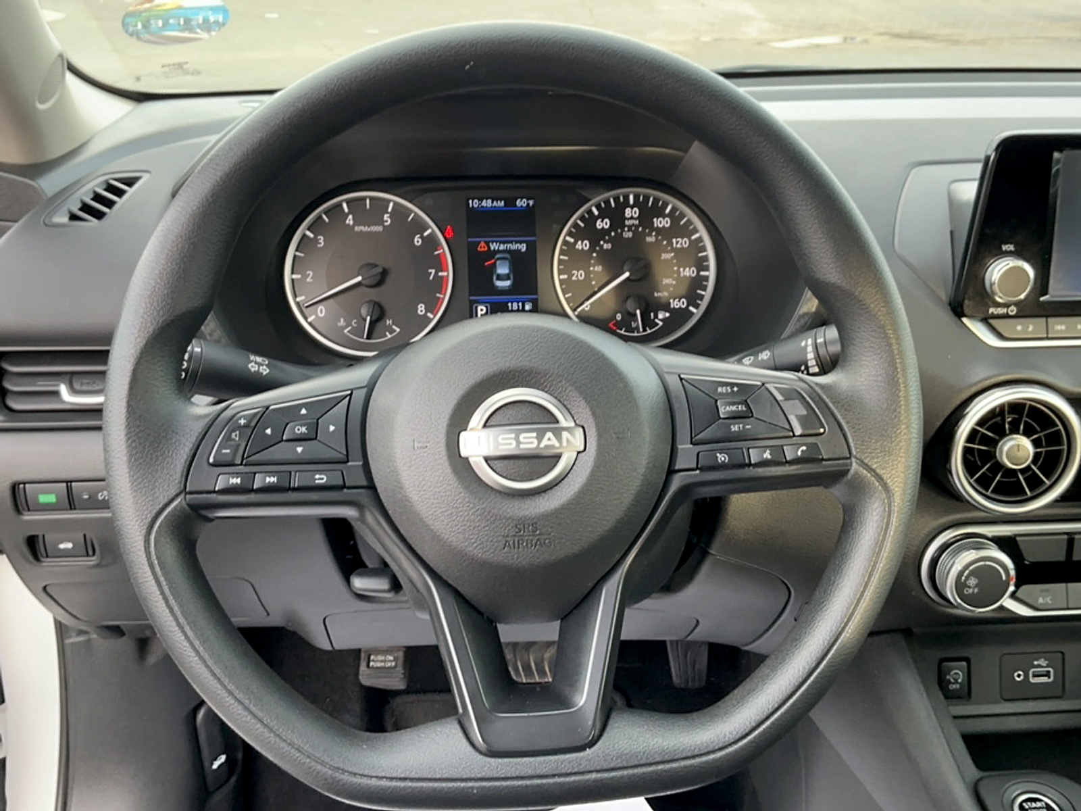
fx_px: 937
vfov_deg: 46.8
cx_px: 540
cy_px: 406
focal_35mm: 30
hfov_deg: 60.0
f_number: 1.8
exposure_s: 1/60
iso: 50
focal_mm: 3
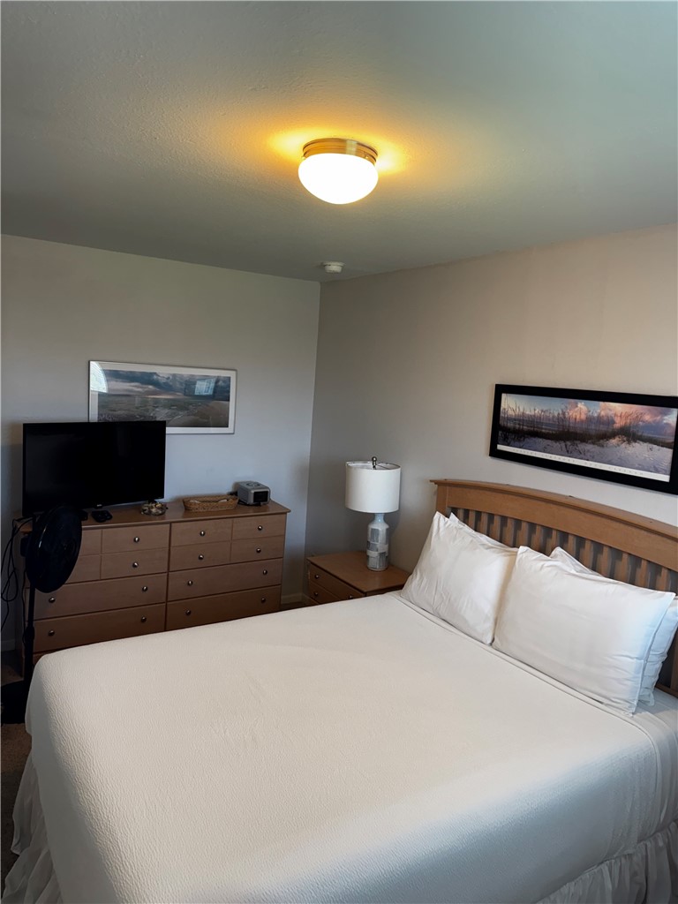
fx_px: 627
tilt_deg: -4.6
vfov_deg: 71.6
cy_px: 452
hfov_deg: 56.8
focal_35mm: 24
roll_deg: -3.8
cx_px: 339
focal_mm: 6.76
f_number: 1.78
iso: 160
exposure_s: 1/120
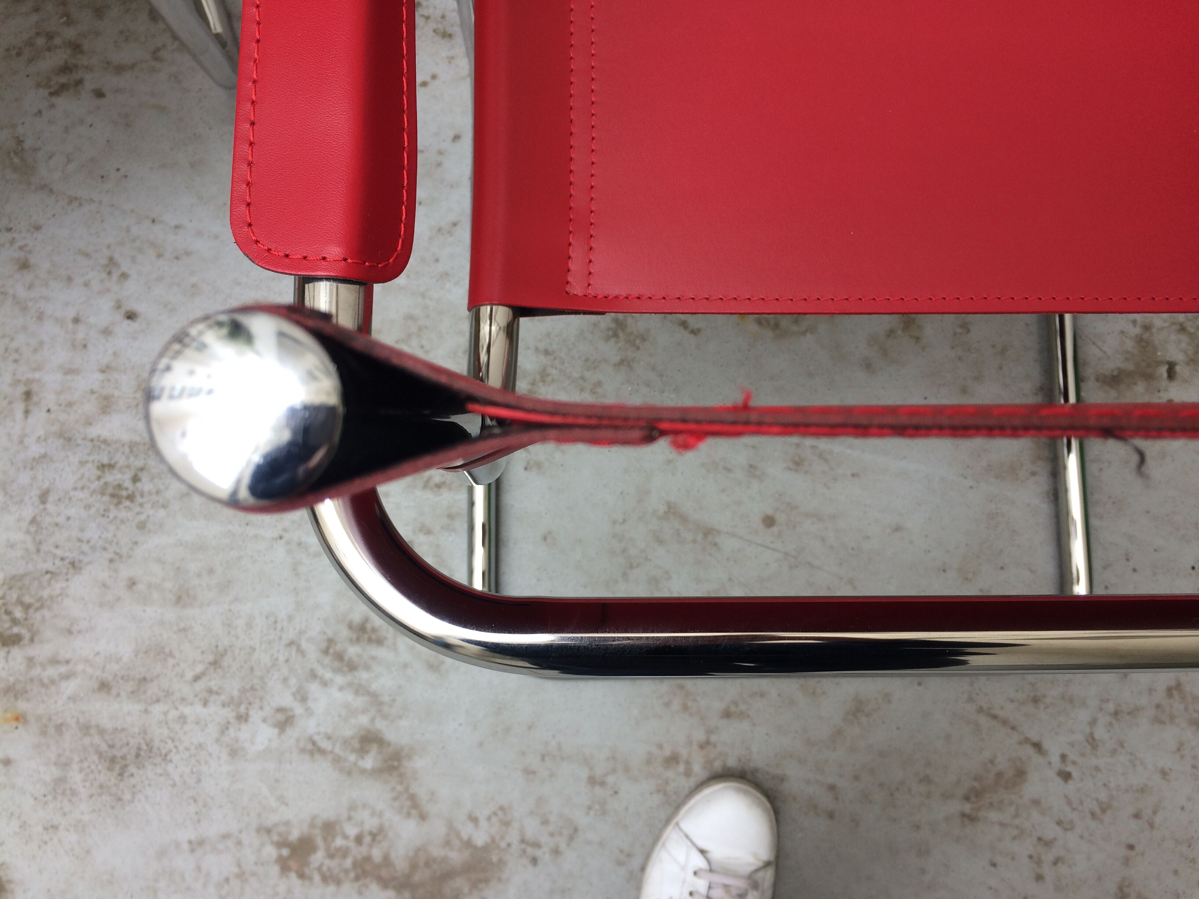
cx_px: 600
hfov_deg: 61.7
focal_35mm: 29
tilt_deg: -83.5
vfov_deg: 48.2
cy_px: 450
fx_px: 1004
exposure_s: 1/167
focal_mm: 4.15
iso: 32
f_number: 2.2
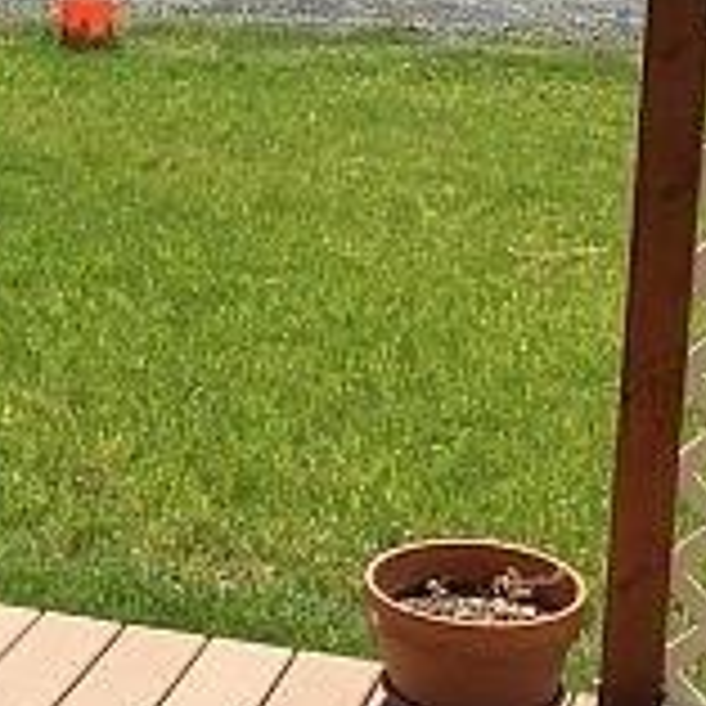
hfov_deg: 17.5
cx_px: 58
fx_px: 2261
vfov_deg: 17.6
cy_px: 157
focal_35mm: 98
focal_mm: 4.15
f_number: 2.2
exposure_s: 1/1883
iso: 32
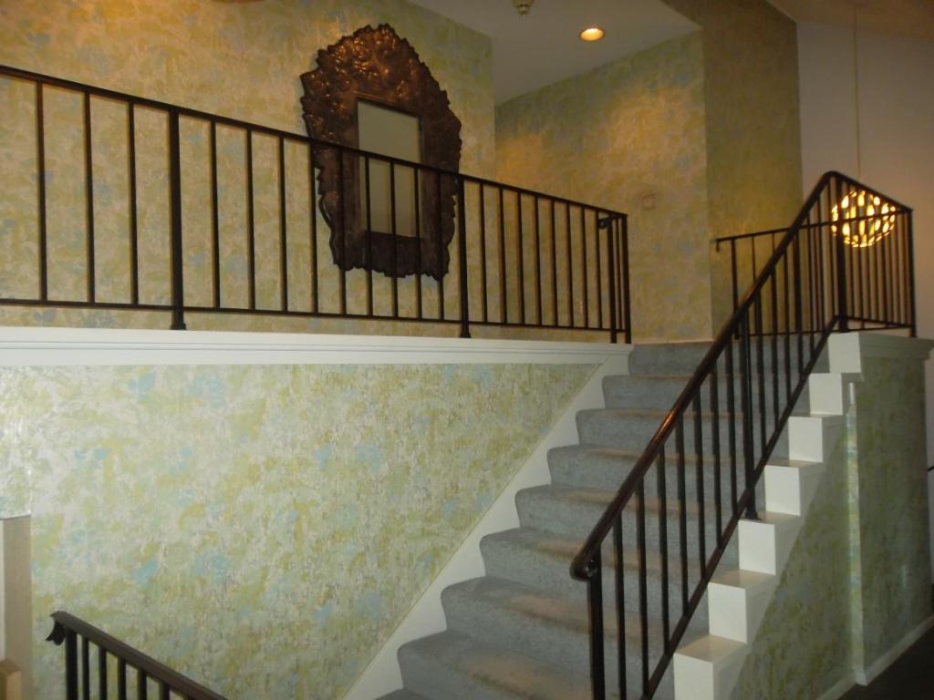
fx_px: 729
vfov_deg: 51.4
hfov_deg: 65.3
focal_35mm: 27
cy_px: 350
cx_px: 467
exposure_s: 1/45
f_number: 3.5
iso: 400
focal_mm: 4.9
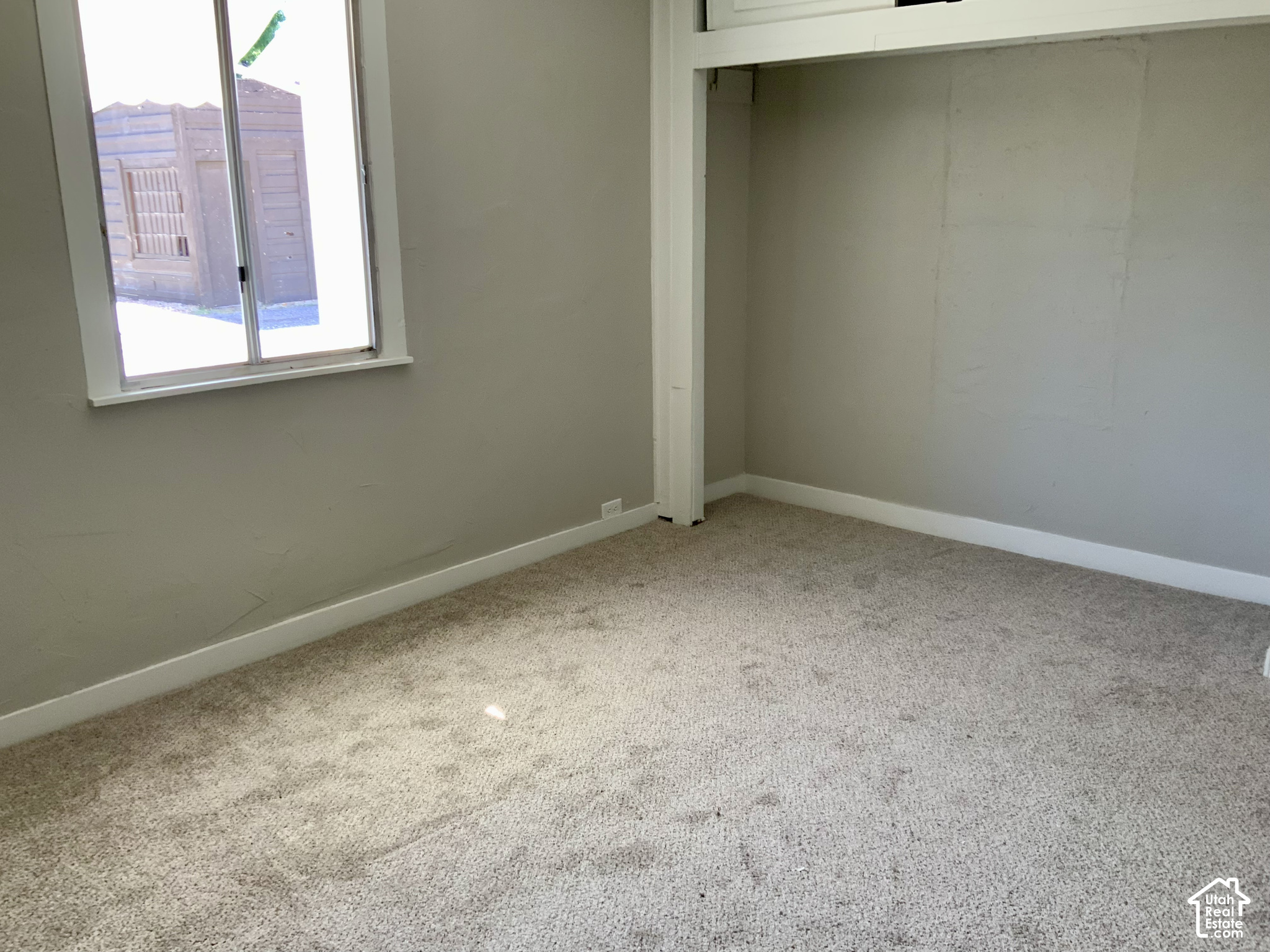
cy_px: 476
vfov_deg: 48.2
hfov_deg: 61.7
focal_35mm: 29
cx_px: 635
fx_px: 1064
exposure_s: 1/60
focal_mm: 3
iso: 50
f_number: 1.8
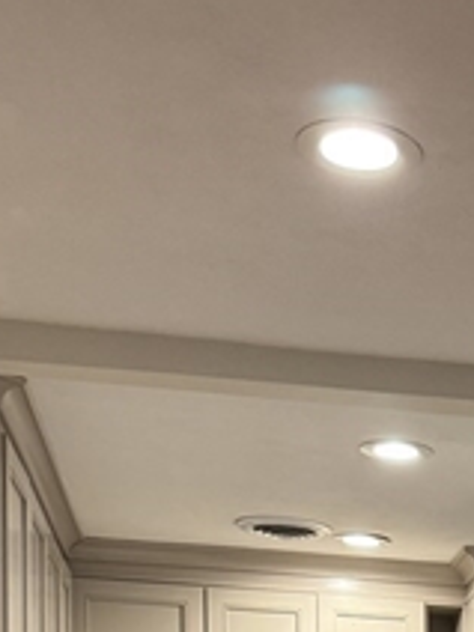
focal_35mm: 87
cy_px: 1094
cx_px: 575
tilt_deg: -7.4
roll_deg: -1.2
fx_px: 1588
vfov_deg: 18.3
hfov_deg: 16.3
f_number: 1.78
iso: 320
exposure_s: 1/60
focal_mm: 6.76
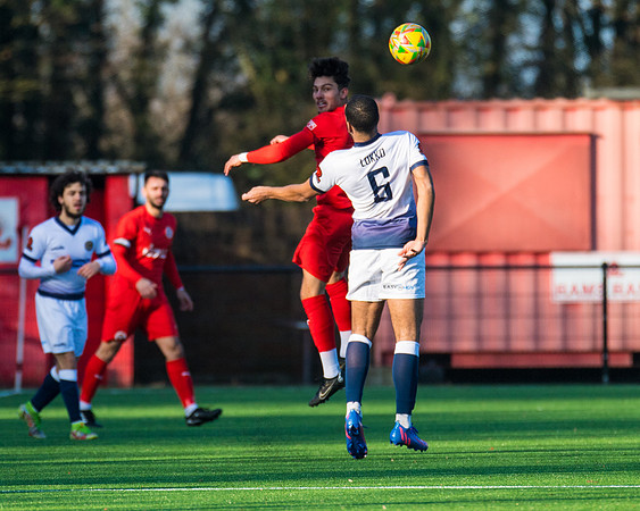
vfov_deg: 2.6
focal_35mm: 601
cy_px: 236
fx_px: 11374
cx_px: 312
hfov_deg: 3.2
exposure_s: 1/3200
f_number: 4
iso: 400
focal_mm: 330
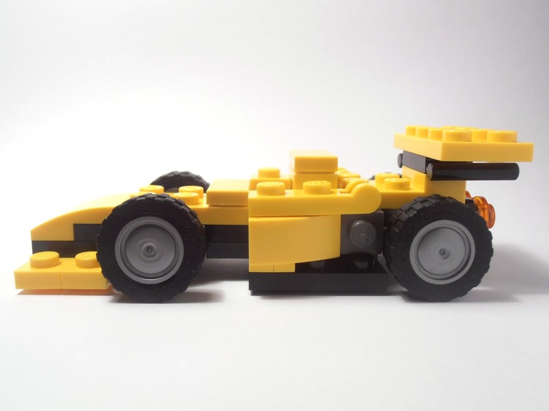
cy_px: 206
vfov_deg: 38.7
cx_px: 274
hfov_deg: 50.1
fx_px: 587
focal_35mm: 37
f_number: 3.9
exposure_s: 1/60
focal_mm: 6.61
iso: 80
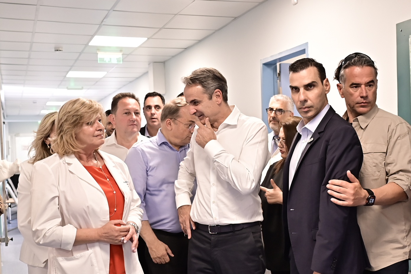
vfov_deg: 61.9
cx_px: 206
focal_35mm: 20
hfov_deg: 84.0
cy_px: 137
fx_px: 228
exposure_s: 1/200
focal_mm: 20
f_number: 2.8
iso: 800
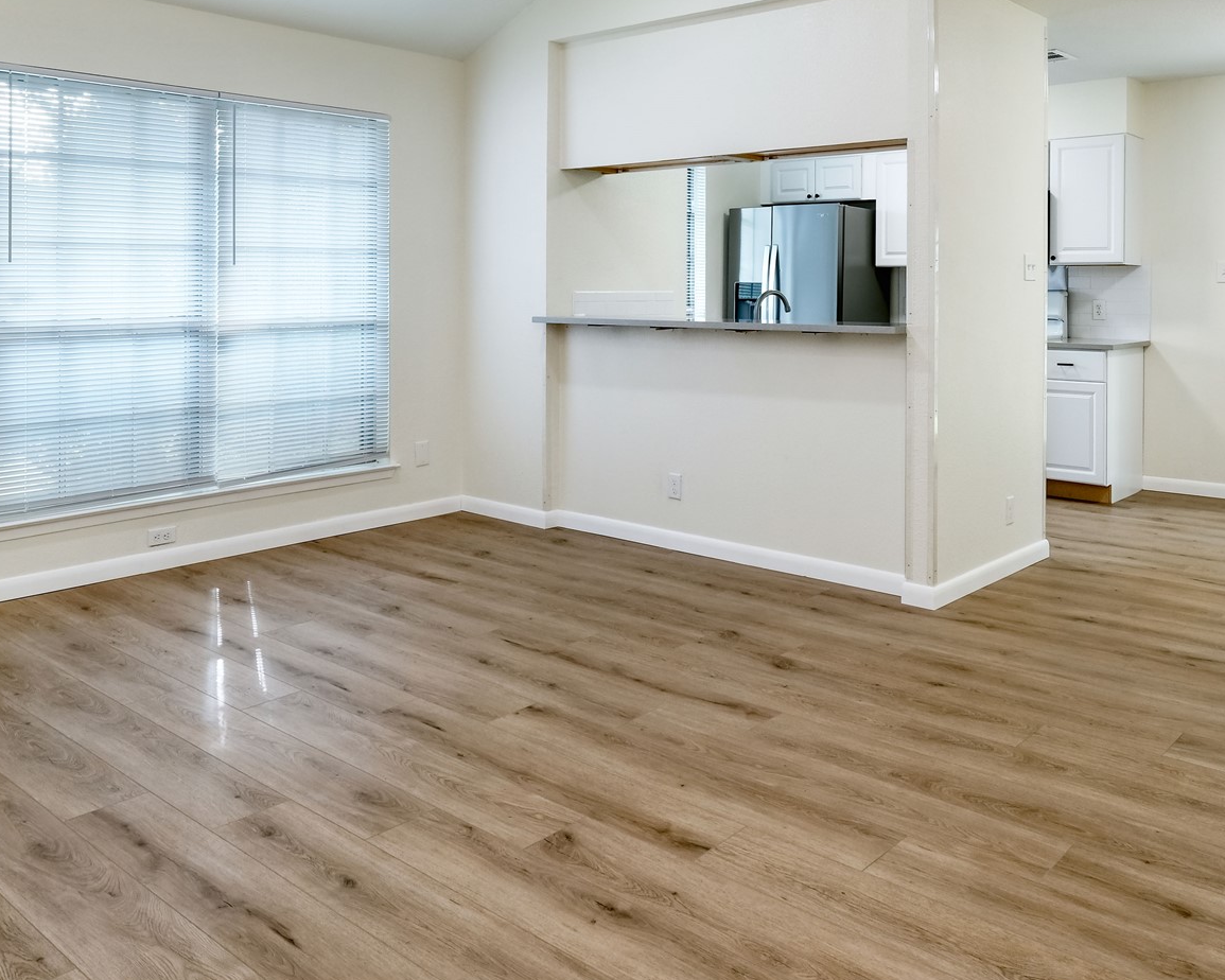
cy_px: 268
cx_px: 716
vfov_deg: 47.1
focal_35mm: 30
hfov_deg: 58.4
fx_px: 1088
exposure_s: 1/6
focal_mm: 11
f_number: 10
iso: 320
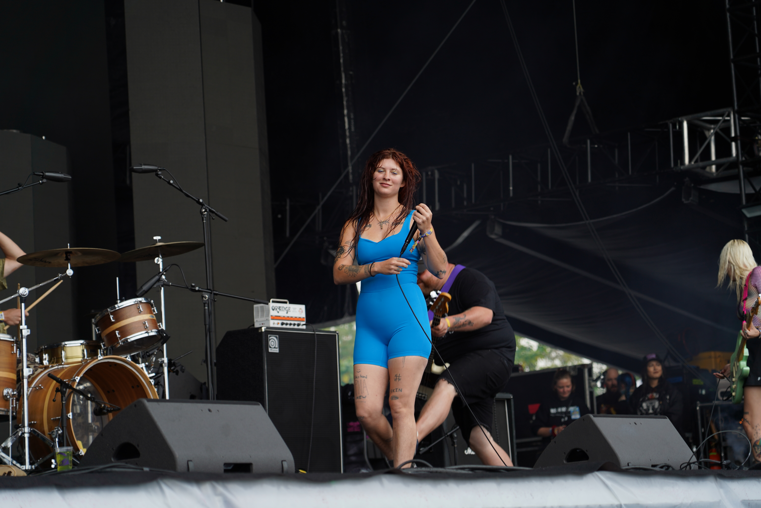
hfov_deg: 19.5
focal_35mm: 105
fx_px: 2219
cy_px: 254
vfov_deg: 13.0
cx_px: 380
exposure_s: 1/160
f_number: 4.5
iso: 100
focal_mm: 105
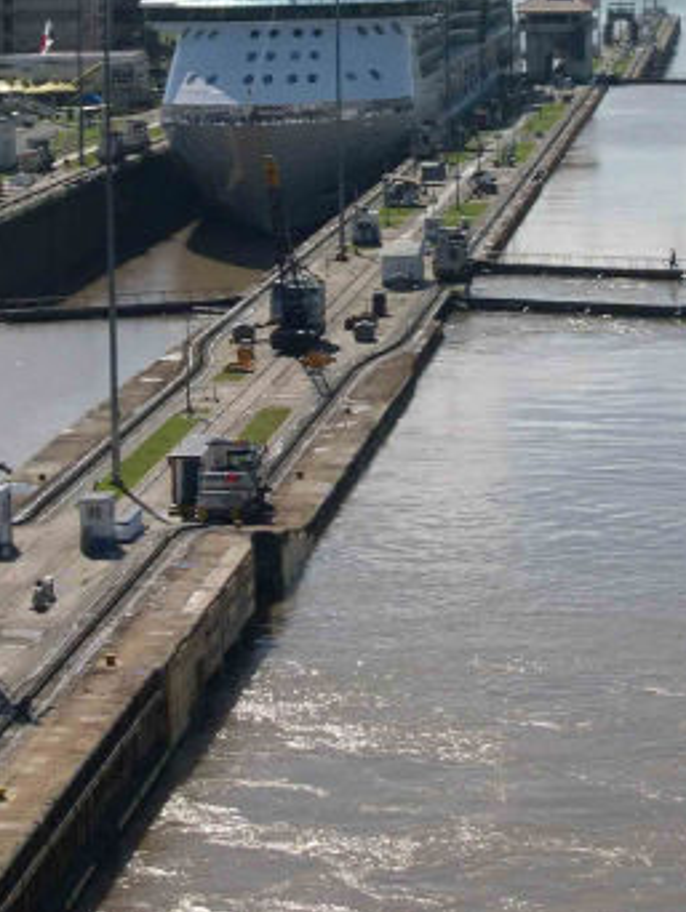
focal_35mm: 137
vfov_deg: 14.3
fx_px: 3615
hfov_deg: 10.8
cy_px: 207
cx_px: 455
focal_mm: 16.3
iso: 100
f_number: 10.8
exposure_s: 1/173
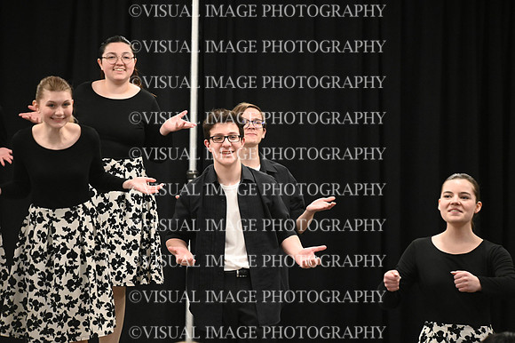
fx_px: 4575
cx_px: 258
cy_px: 172
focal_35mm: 320
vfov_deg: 4.3
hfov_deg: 6.4
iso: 10000
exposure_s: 1/250
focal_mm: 320
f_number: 6.3
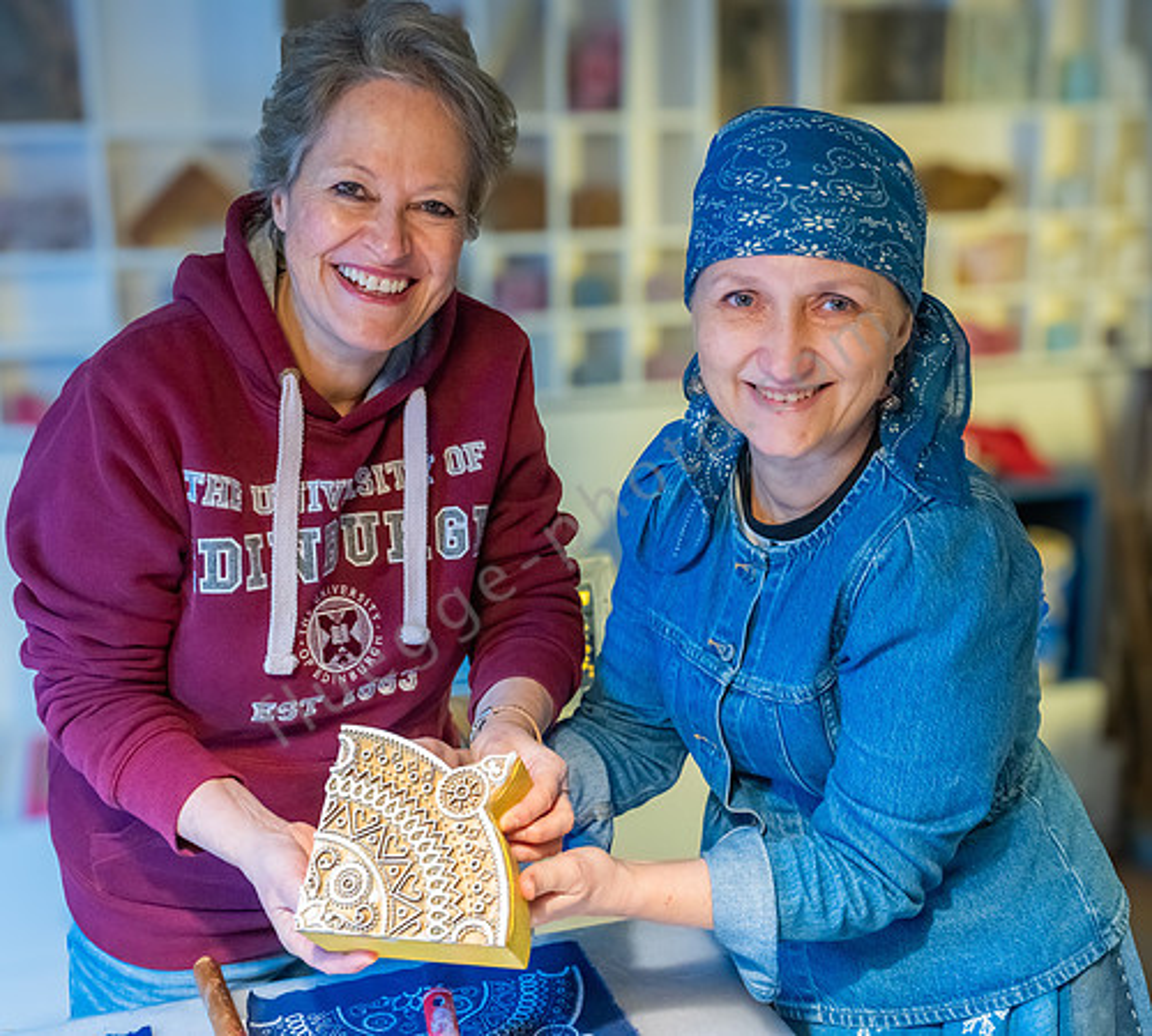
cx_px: 513
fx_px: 1554
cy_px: 518
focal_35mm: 43
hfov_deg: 40.6
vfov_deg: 36.9
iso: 6400
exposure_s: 1/100
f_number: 4.5
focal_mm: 36
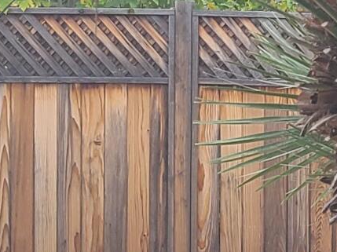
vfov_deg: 8.1
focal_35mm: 182
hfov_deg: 9.2
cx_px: 930
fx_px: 1770
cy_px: 66
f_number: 1.8
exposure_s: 1/398
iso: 40
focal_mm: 5.4
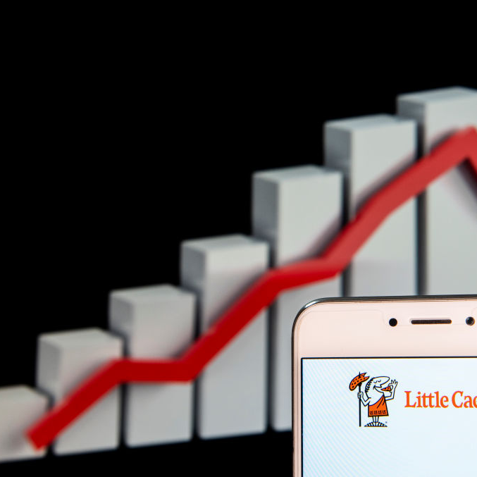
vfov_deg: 24.0
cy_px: 239
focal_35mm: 72
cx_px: 306
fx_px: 1122
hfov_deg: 23.9
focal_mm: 56
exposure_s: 1/60
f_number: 9
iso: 1000
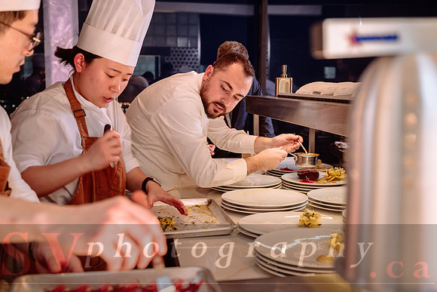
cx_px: 218
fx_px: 558
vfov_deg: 29.3
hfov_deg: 42.7
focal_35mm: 46
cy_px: 146
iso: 800
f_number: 4.5
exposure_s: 1/100
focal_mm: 46
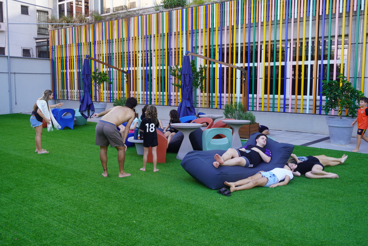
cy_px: 123
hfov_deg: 51.3
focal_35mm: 38
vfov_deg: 35.5
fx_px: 384
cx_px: 184
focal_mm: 25
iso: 100
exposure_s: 1/80
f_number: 5
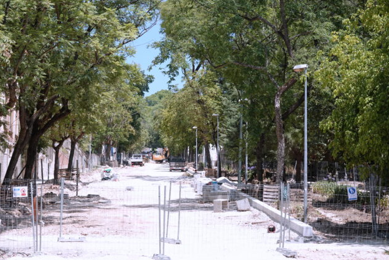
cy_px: 118
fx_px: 983
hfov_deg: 22.4
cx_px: 202
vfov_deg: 15.0
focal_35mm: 91
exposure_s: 1/500
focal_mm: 28.91
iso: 100
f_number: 4
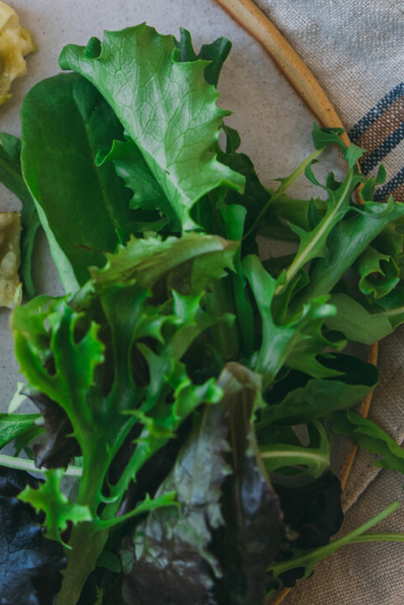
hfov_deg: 10.4
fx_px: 2168
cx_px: -126
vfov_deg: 15.6
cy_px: 1
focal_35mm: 129
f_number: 3.5
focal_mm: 36
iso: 100
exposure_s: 1/40
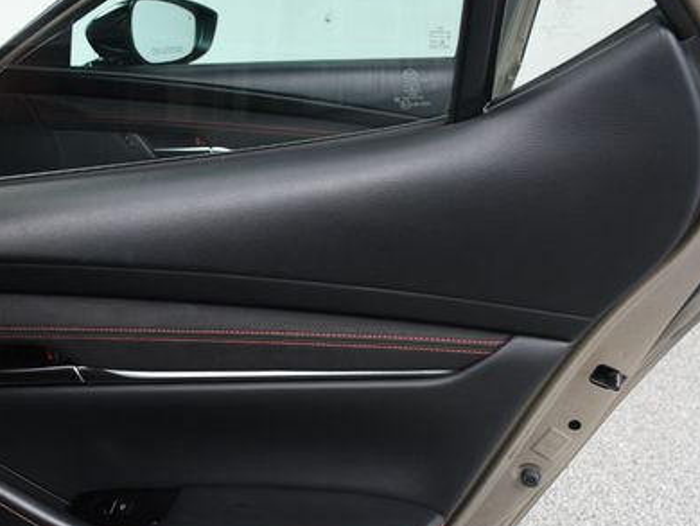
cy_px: 361
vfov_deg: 27.8
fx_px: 1052
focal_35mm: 52
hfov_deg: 36.4
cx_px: 226
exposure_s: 1/160
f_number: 5.6
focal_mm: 22
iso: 100
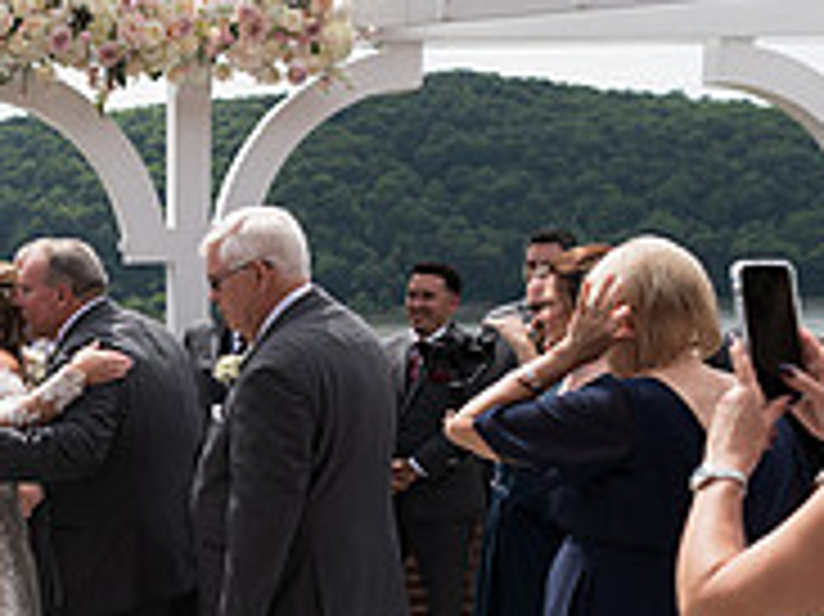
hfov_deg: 24.4
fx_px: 1760
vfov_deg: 19.5
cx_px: -113
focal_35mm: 74
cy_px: 542
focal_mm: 24
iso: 64
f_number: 2.8
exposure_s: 1/1600
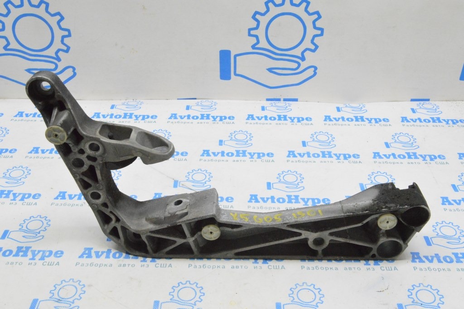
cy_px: 154
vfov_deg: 34.2
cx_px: 232
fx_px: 502
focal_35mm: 39
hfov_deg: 49.6
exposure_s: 1/20
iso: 6400
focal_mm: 26
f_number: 20
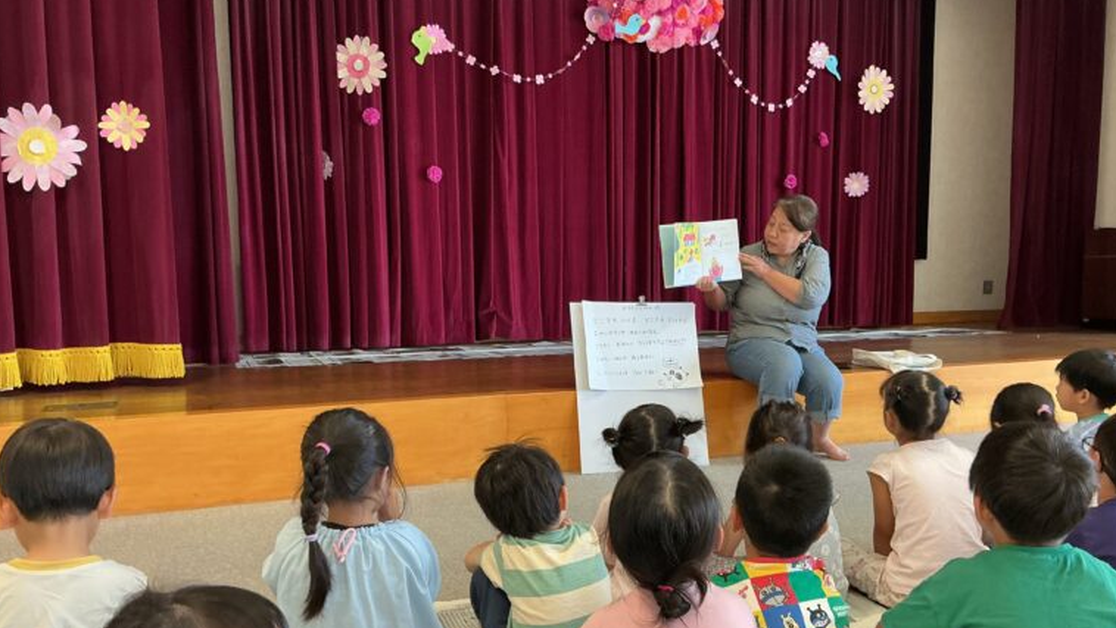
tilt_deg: -8.0
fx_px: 947
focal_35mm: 32
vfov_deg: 36.5
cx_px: 559
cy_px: 390
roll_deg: +1.2
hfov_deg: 61.0
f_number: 1.8
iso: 125
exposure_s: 1/60
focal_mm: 3
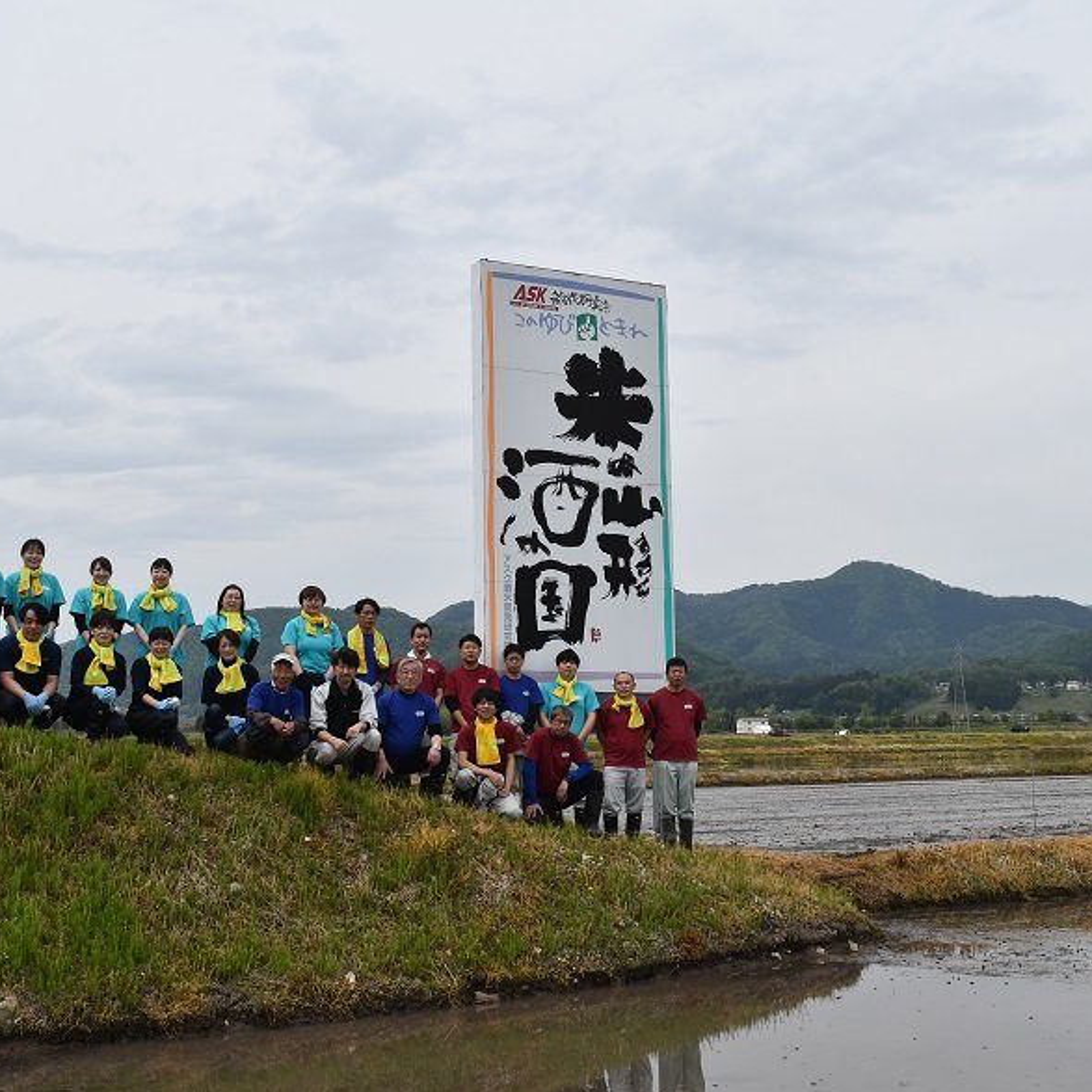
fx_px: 1535
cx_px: 523
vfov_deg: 39.2
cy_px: 541
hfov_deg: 39.2
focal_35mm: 43
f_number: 10
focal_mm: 22
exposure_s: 1/400
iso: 200
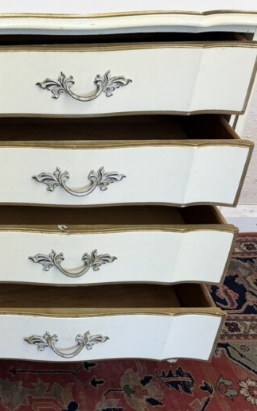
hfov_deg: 19.8
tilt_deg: -30.6
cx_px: -99
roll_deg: +1.5
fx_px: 661
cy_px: 132
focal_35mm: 59
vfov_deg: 34.2
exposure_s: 1/100
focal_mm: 6.76
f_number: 1.78
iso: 160
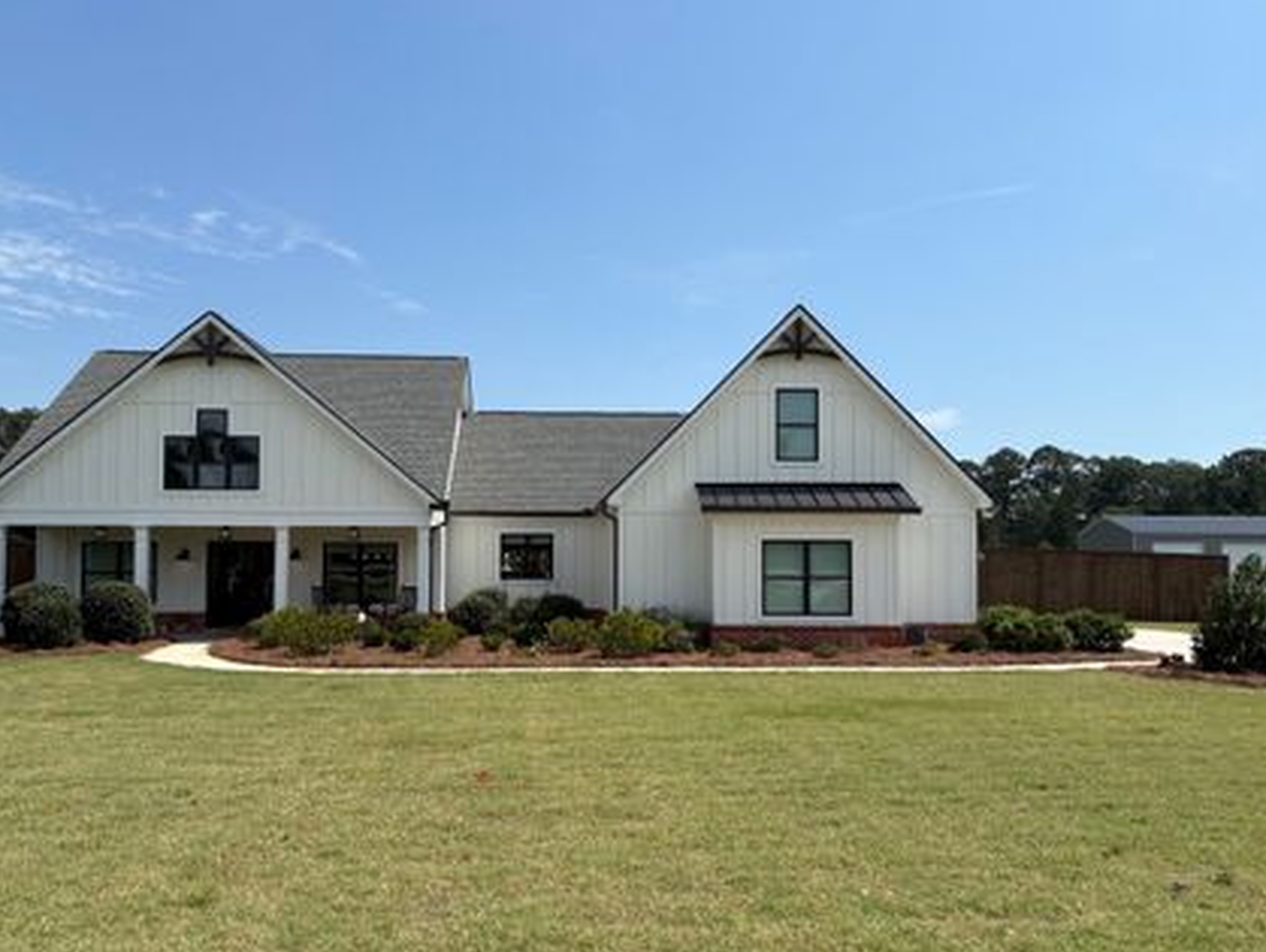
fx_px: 1135
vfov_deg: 45.5
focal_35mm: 31
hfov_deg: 58.3
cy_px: 512
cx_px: 604
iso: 50
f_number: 1.6
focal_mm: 5.96
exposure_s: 1/4329
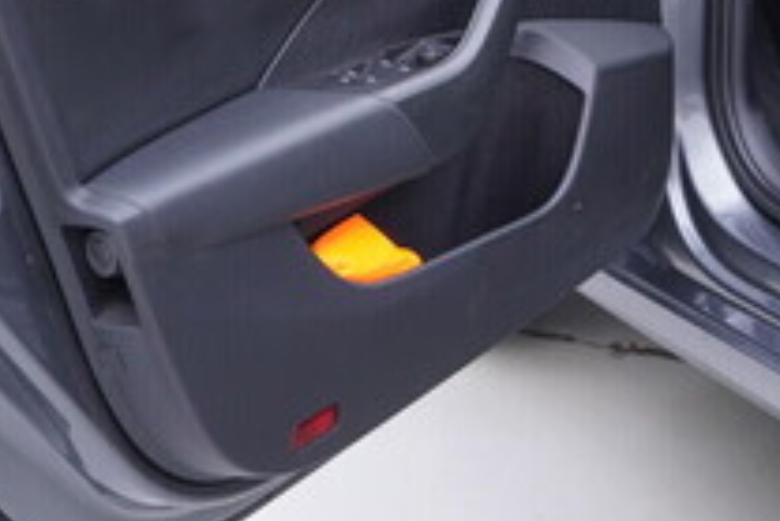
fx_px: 2060
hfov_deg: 20.9
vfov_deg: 14.0
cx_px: 716
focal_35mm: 95
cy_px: -88
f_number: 2.8
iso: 200
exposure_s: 1/40
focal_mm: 24
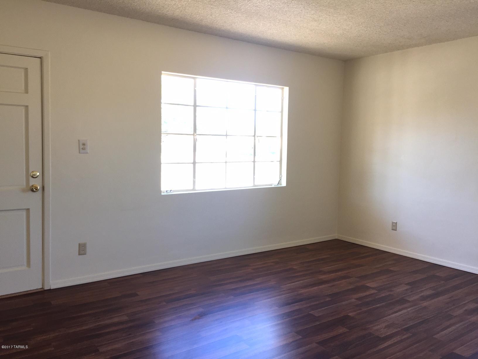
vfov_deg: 48.2
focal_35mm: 29
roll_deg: -0.8
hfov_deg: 61.7
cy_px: 180
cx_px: 239
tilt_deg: -4.9
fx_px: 400
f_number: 2.2
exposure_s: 1/60
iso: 32
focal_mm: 4.15
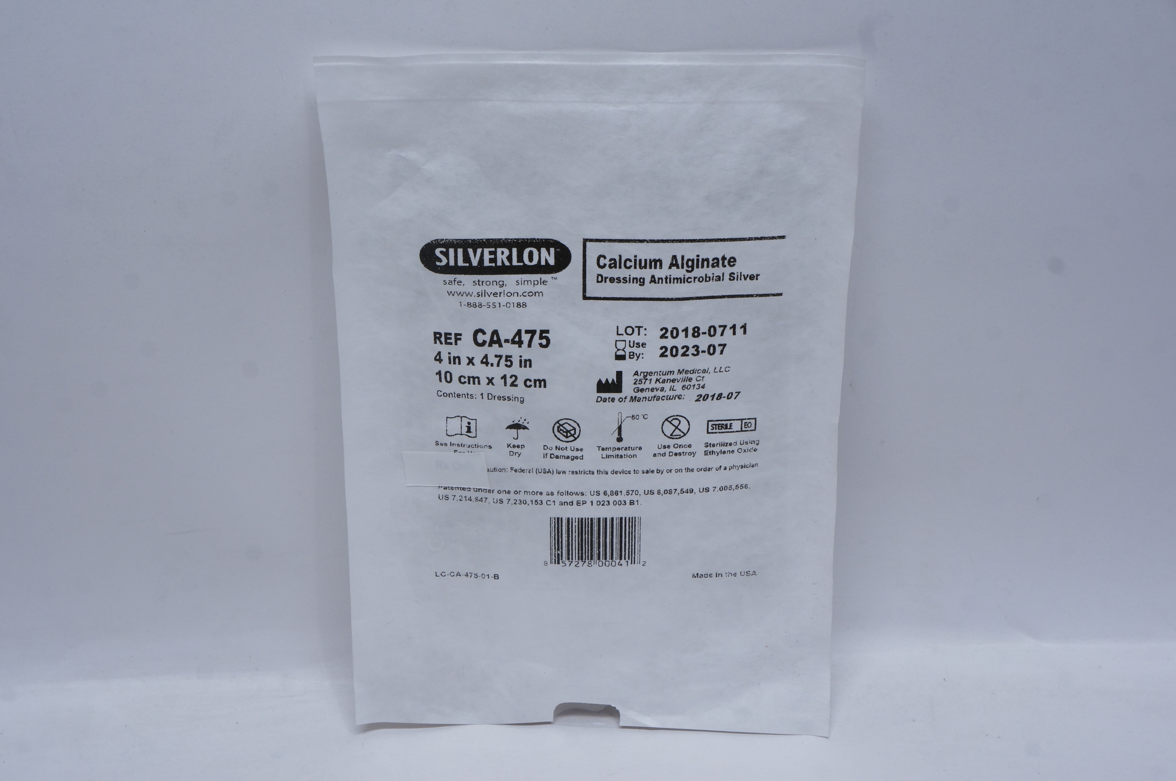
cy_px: 390
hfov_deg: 38.9
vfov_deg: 26.4
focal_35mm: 51
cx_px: 588
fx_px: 1664
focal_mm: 34
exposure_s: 1/20
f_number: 11
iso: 400
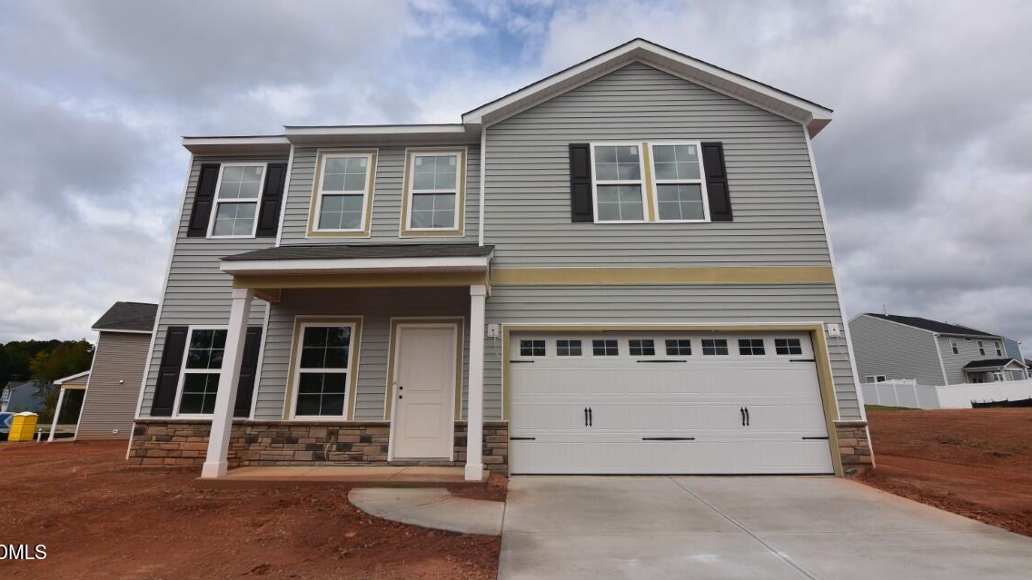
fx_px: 480
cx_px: 512
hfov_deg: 94.2
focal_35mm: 18
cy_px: 235
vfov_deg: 61.9
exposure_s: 1/500
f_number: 11
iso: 200
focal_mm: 11
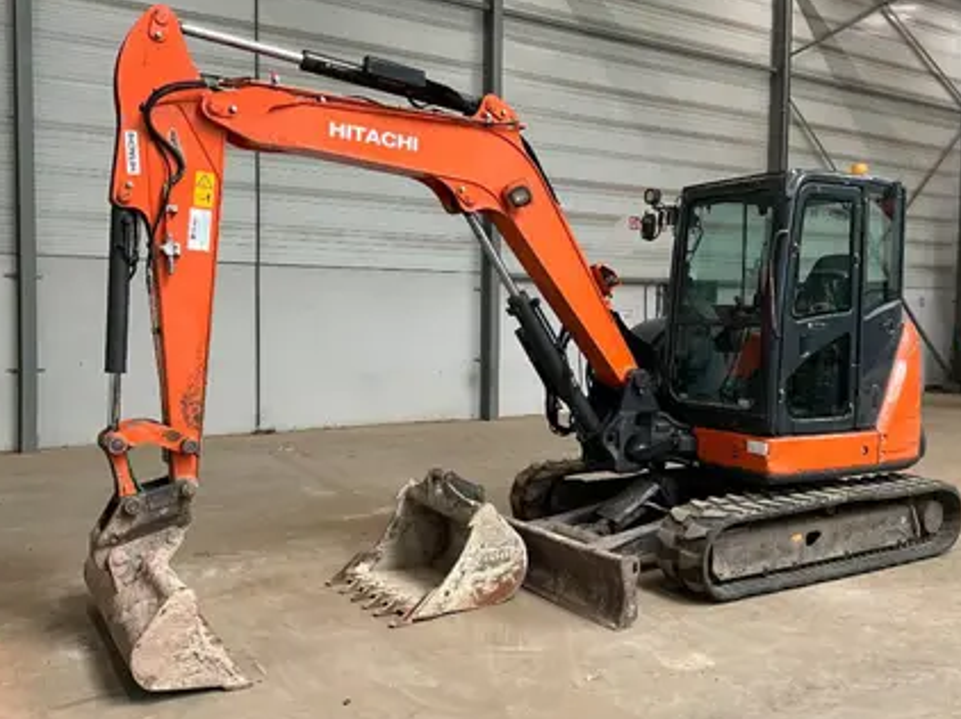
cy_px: 360
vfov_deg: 42.9
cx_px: 515
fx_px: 916
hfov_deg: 55.3
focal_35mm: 33
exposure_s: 1/73
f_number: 1.8
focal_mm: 3
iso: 64
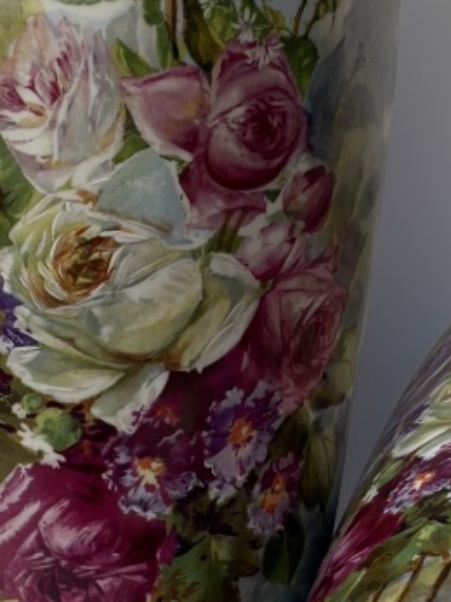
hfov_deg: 8.2
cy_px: 354
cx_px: 321
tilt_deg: -13.3
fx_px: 3129
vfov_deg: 11.0
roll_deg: -0.3
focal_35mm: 180
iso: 32
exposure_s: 1/121
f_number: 1.6
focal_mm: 5.96
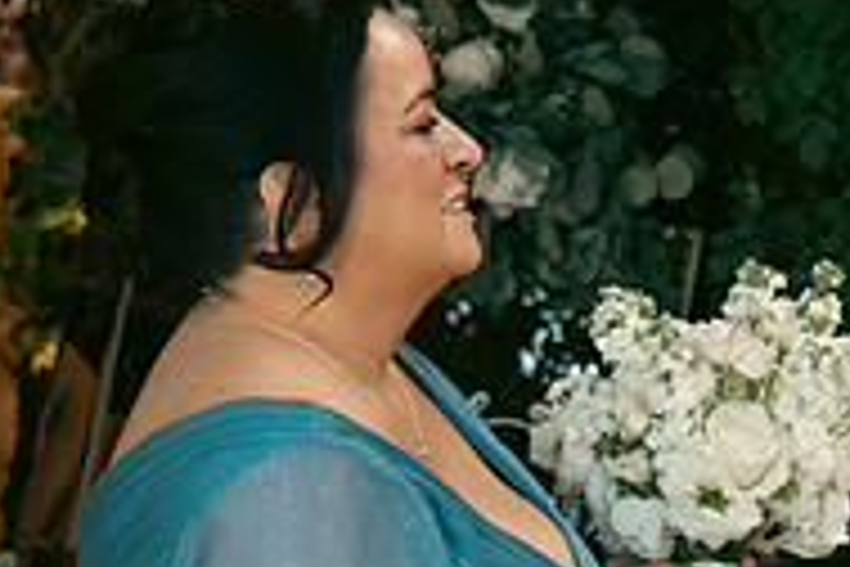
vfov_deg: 9.1
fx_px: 3541
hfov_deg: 13.0
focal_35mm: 150
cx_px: 1241
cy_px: 565
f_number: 3.5
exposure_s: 1/200
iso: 320
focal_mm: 33
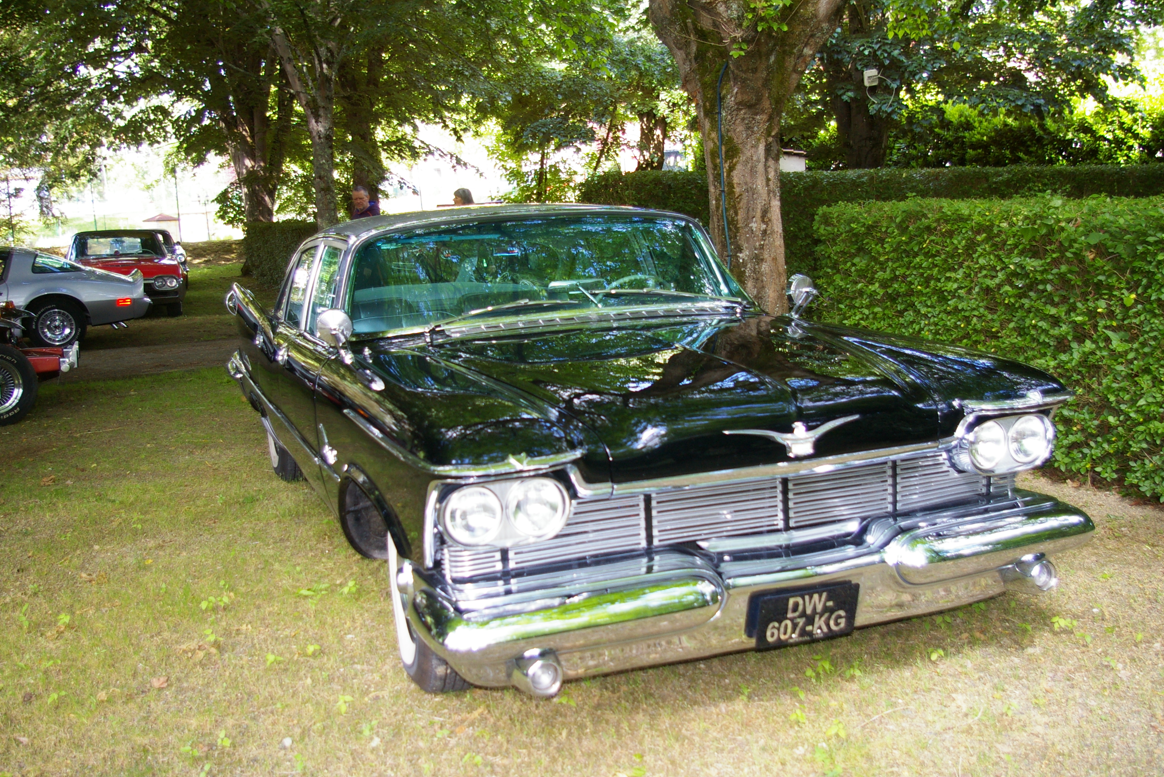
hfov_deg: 51.9
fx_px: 1196
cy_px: 392
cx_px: 577
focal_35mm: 37
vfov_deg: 35.9
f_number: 4.5
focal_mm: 24
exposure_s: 1/125
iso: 400
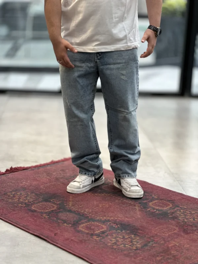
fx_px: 587
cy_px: 132
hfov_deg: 19.1
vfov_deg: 25.3
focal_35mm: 77
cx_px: 99
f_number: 2.8
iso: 50
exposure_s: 1/100
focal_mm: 9
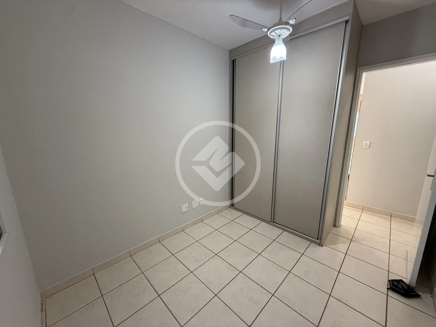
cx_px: 218
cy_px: 164
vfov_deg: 85.7
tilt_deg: -10.8
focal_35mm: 14
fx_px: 176
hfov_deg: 102.1
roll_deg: +1.0
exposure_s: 1/60
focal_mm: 2.22
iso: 250
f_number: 2.2
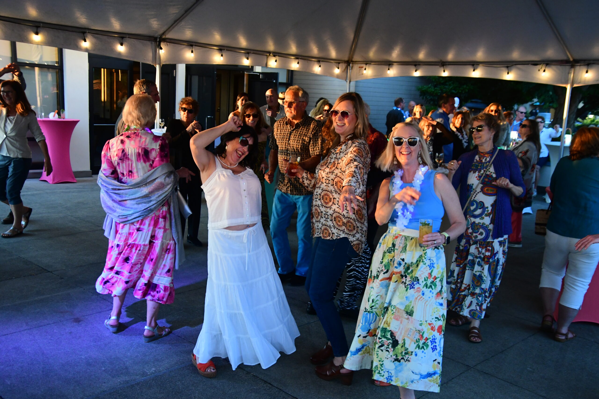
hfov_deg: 53.1
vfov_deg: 36.9
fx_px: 599
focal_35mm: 36
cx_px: 300
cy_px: 200
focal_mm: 24
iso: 2200
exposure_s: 1/250
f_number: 3.5
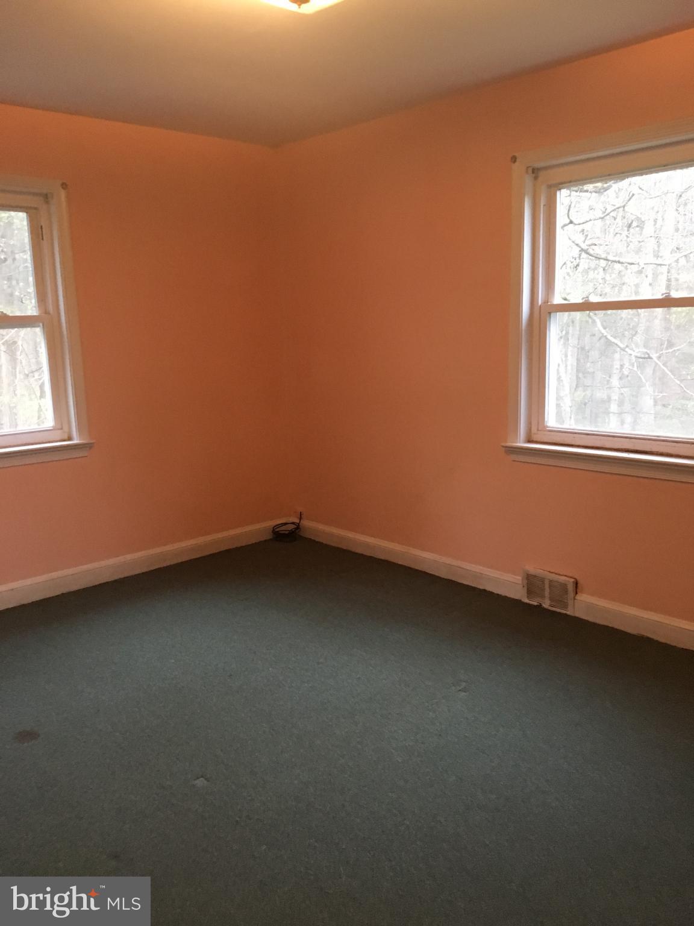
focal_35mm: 29
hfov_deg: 48.2
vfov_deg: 61.7
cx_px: 347
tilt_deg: -10.2
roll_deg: +0.9
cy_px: 463
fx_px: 775
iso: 200
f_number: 2.2
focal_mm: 4.15
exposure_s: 1/30
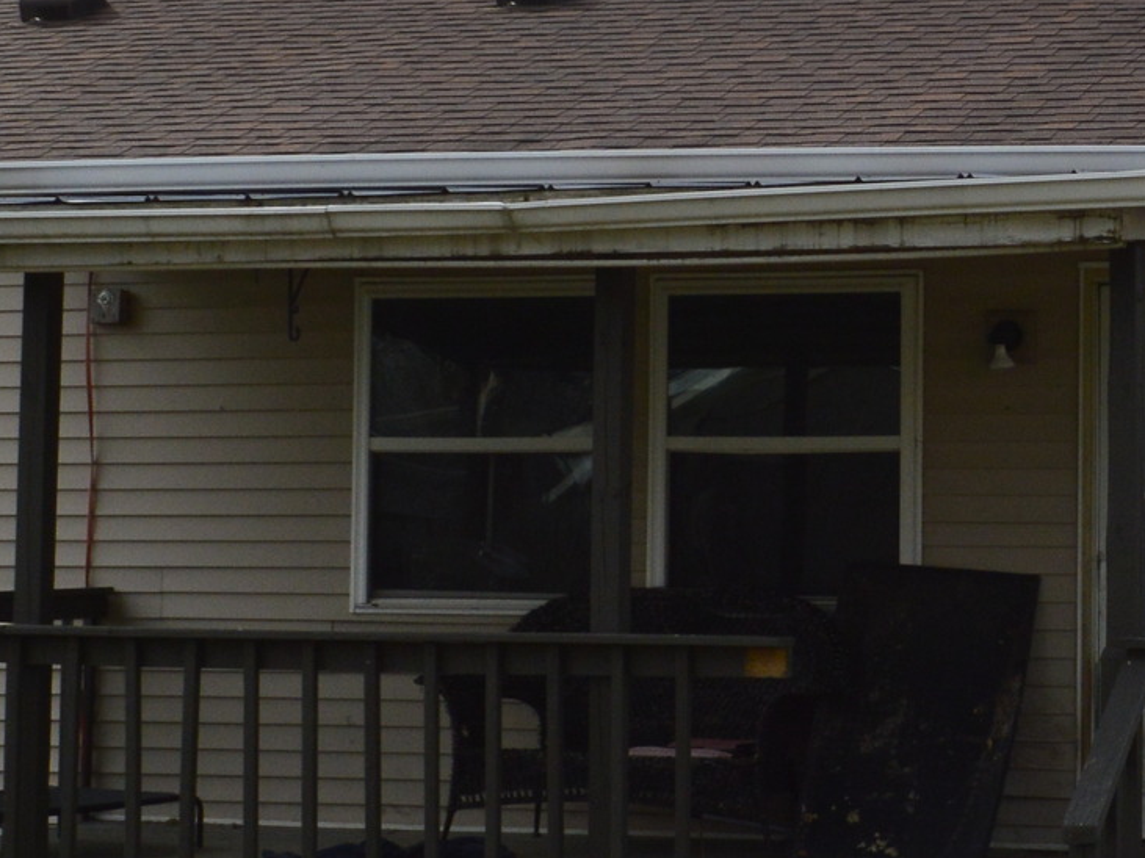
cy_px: 367
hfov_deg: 17.3
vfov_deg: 13.6
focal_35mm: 109
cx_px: 1339
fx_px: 3605
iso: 400
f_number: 11
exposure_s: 1/500
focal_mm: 18
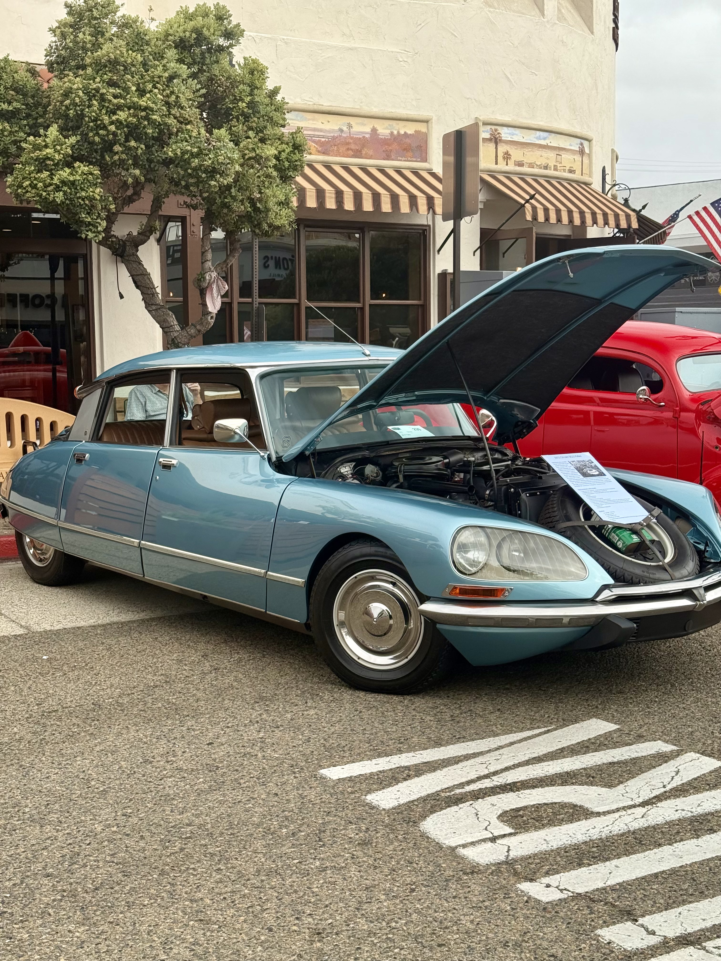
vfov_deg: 39.7
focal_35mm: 48
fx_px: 1333
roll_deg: +0.1
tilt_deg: -4.6
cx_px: 360
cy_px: 480
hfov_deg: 30.3
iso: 80
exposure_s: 1/1041
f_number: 1.78
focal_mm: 6.76
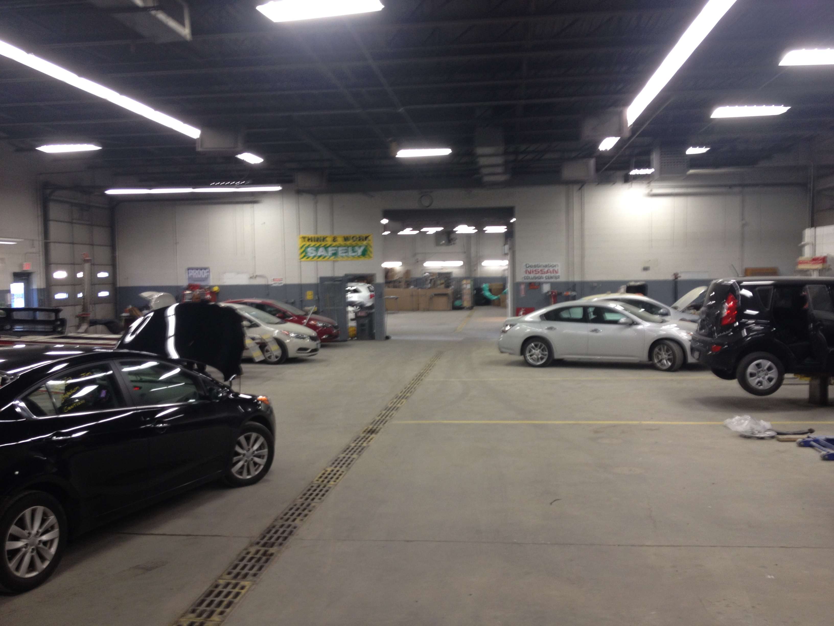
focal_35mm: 35
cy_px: 313
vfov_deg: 40.7
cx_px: 417
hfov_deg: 52.6
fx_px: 843
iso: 64
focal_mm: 4.28
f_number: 2.4
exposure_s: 1/20
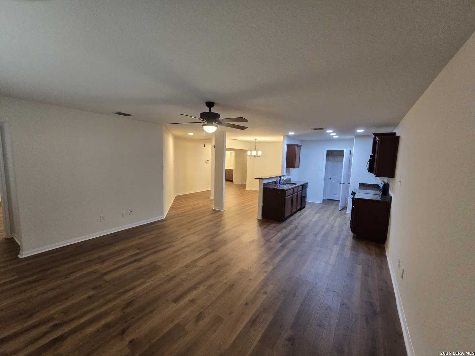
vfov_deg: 89.9
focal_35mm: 13
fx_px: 178
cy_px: 178
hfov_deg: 106.2
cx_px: 238
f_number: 2.2
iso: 400
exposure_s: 1/60
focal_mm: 2.2
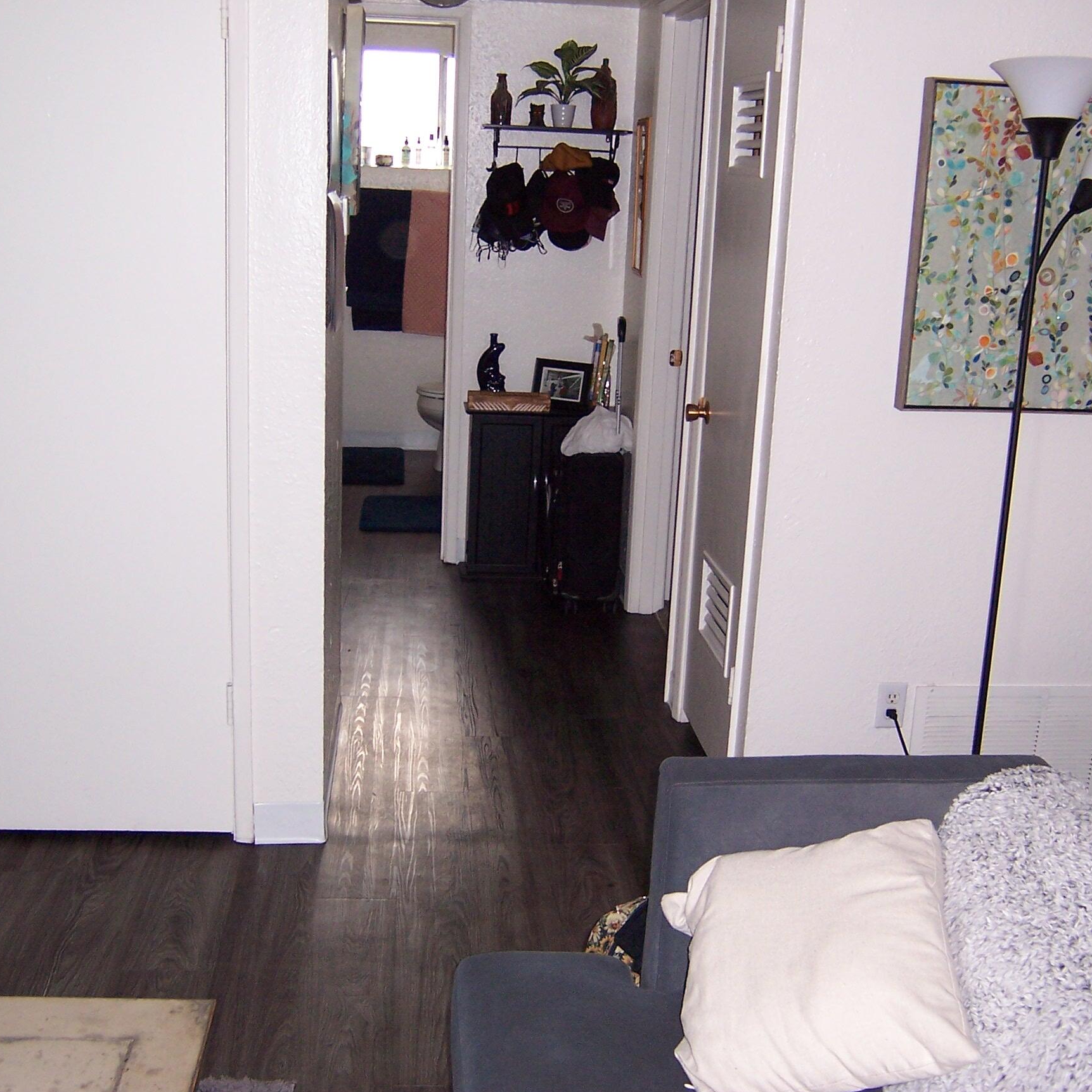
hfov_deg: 42.8
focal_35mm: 39
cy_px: 547
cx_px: 511
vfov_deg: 42.8
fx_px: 1392
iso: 140
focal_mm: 5.5
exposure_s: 1/60
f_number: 2.8
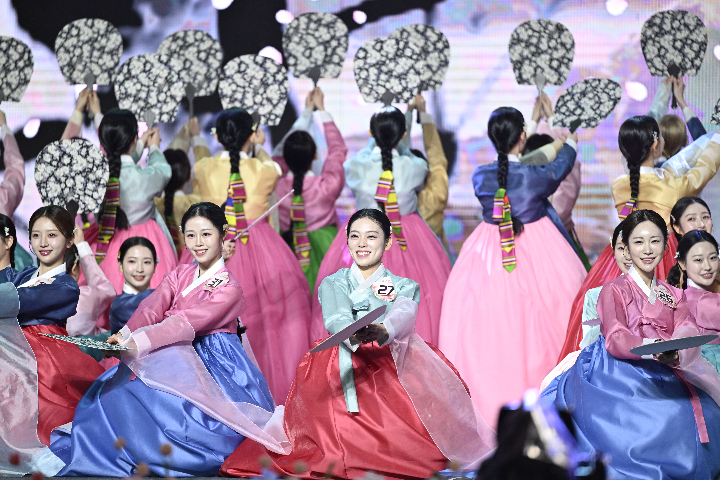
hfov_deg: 10.3
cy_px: 240
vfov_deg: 6.9
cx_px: 360
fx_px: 4000
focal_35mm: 200
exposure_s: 1/250
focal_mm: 200
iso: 640
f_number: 2.8
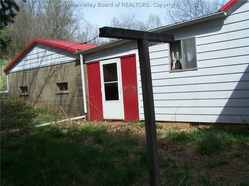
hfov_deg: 49.0
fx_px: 273
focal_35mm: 38
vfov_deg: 37.7
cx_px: 124
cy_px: 93
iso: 80
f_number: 4
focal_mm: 6.3
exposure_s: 1/750
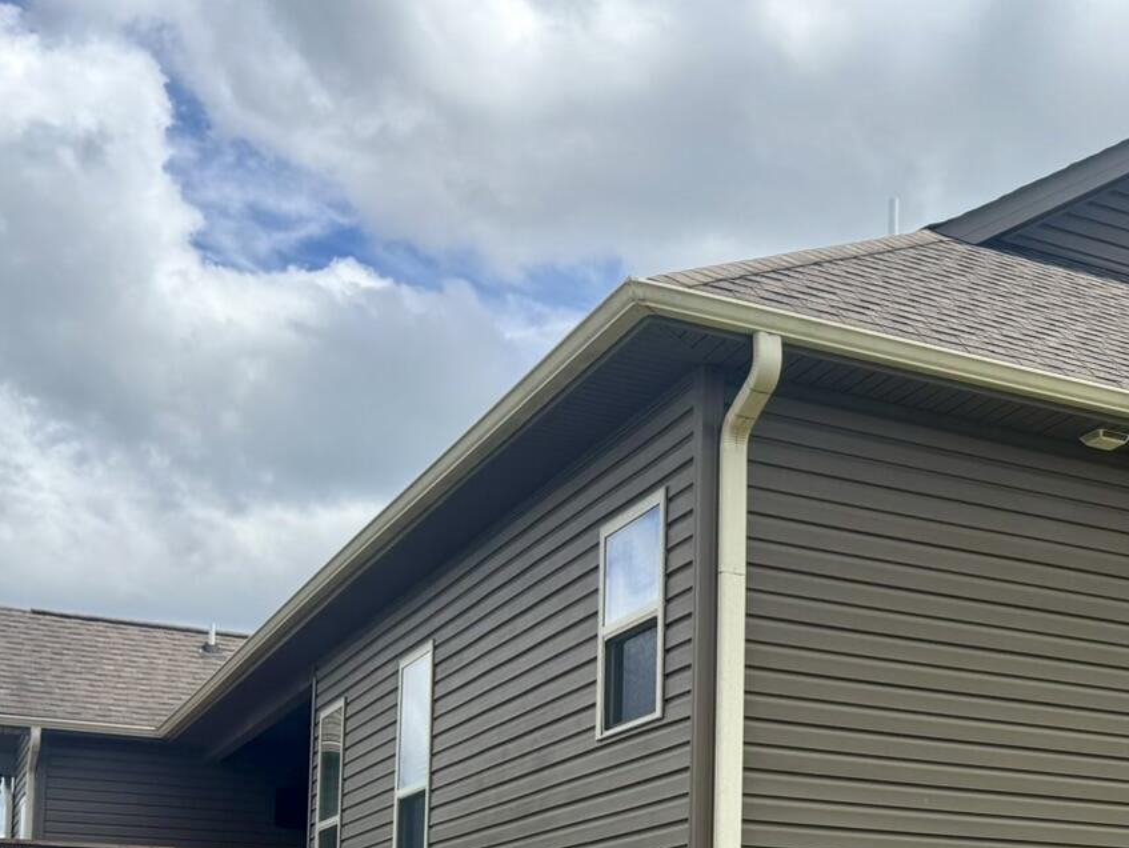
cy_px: 895
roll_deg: -1.2
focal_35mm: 58
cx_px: 1172
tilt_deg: +3.7
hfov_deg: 30.5
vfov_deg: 23.9
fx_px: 1892
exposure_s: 1/5348
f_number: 1.78
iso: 80
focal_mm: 6.76
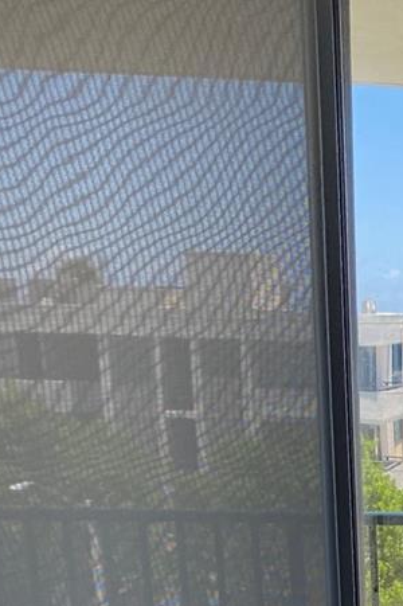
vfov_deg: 25.2
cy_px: 731
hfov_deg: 17.2
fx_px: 1211
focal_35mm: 72
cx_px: 586
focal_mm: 4.25
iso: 32
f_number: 1.8
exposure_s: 1/412
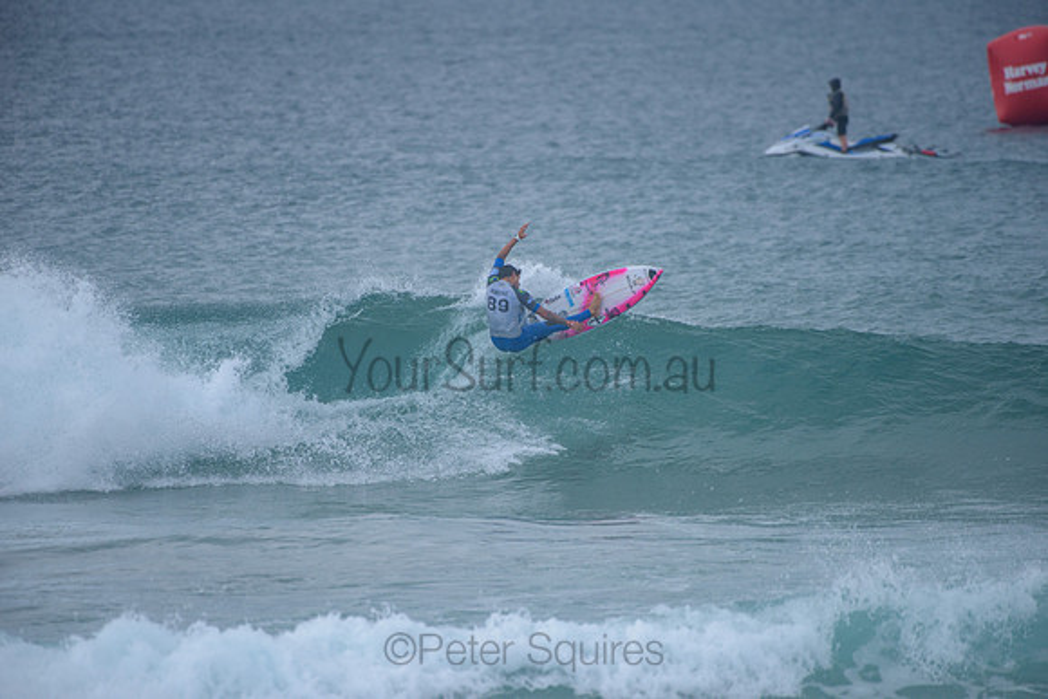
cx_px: 524
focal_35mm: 500
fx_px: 14558
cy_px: 350
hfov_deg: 4.1
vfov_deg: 2.8
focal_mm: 500
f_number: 5.6
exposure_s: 1/2000
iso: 500
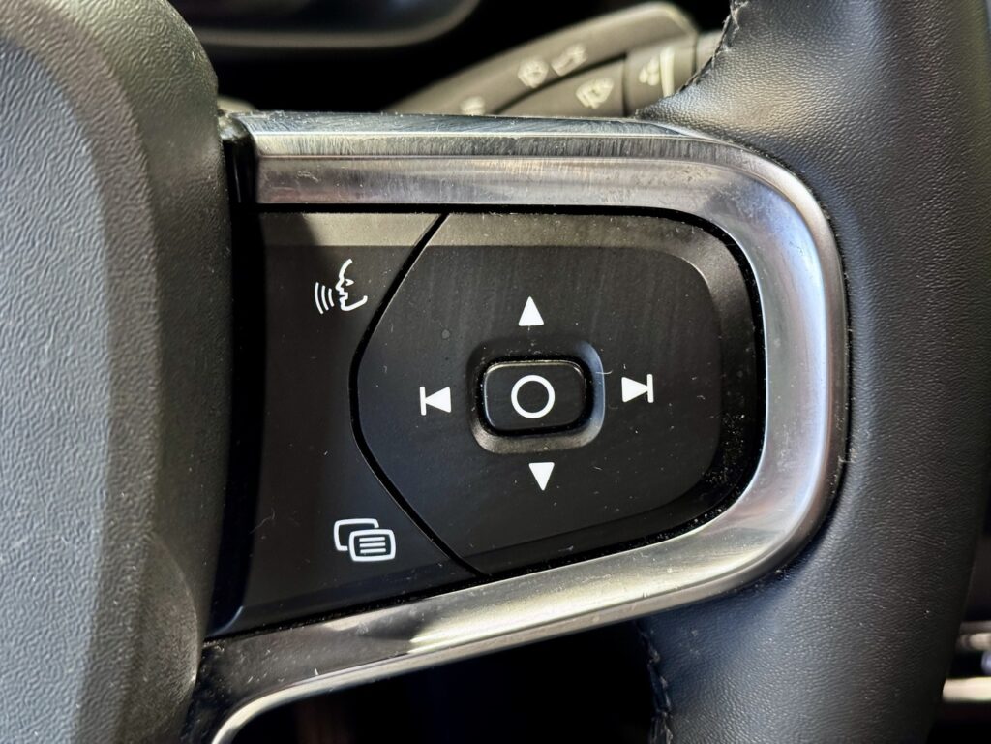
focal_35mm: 48
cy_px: 372
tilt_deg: -32.7
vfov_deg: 30.3
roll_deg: -3.9
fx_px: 1374
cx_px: 496
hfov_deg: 39.7
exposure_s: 1/33
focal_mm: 6.76
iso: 500
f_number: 1.78
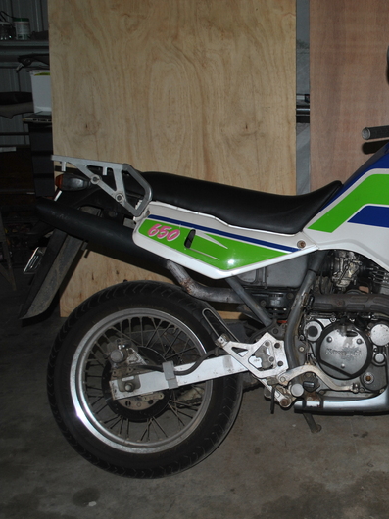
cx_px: 355
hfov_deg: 29.0
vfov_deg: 39.7
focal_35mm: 48
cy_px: 258
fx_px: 720
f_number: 4
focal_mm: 22
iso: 100
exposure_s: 1/125
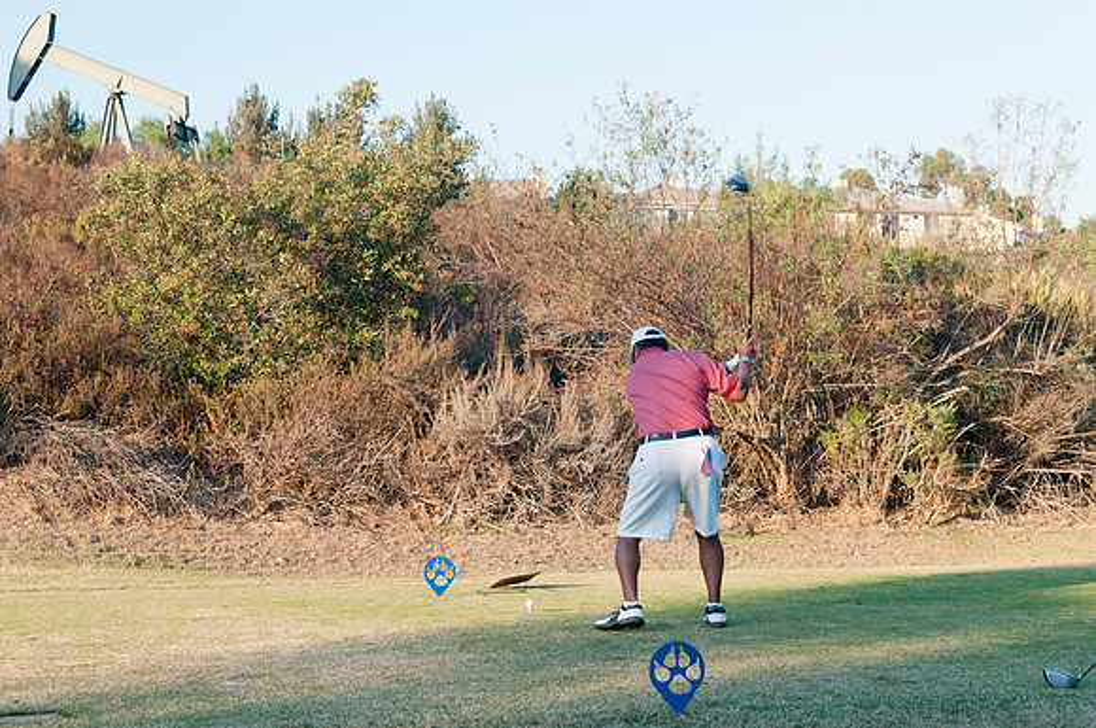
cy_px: 364
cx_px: 548
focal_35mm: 57
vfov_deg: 23.7
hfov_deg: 35.1
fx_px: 1733
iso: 500
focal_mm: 38
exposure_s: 1/250
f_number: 5
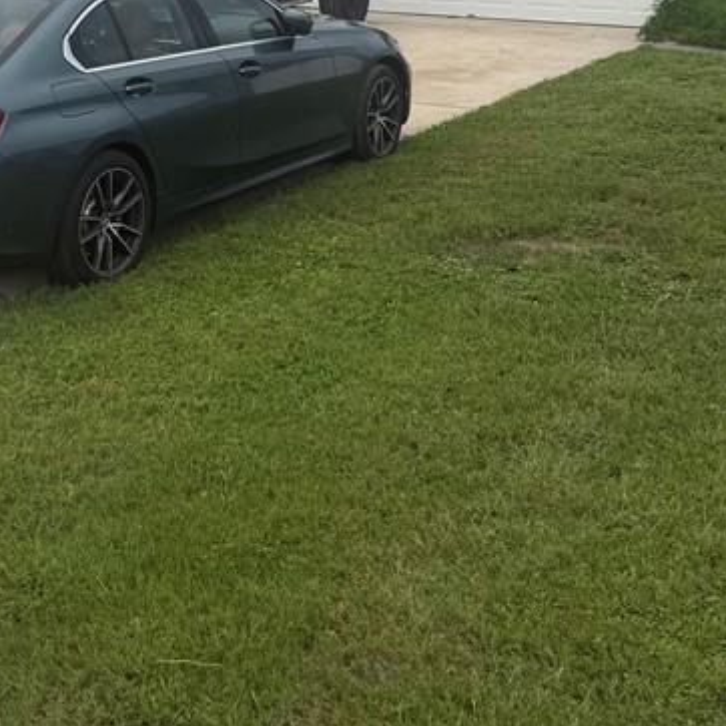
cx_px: 239
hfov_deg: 28.4
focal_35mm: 60
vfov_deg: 27.2
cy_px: 28
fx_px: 1424
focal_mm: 6.76
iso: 80
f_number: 1.78
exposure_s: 1/3425
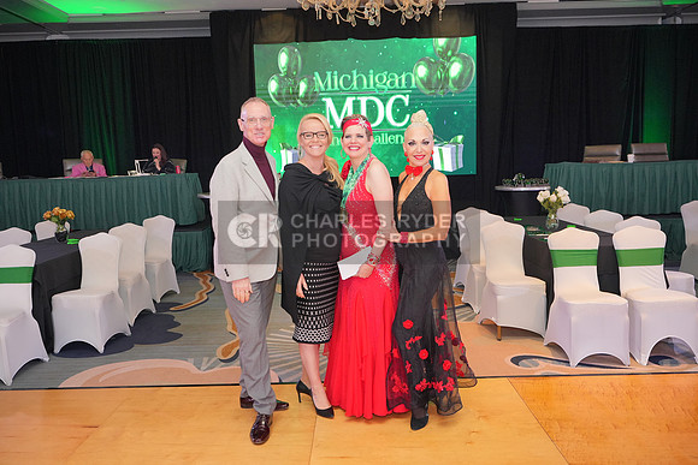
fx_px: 562
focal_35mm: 29
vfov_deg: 45.0
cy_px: 232
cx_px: 349
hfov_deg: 63.6
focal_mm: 29
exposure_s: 1/200
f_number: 4
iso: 2000
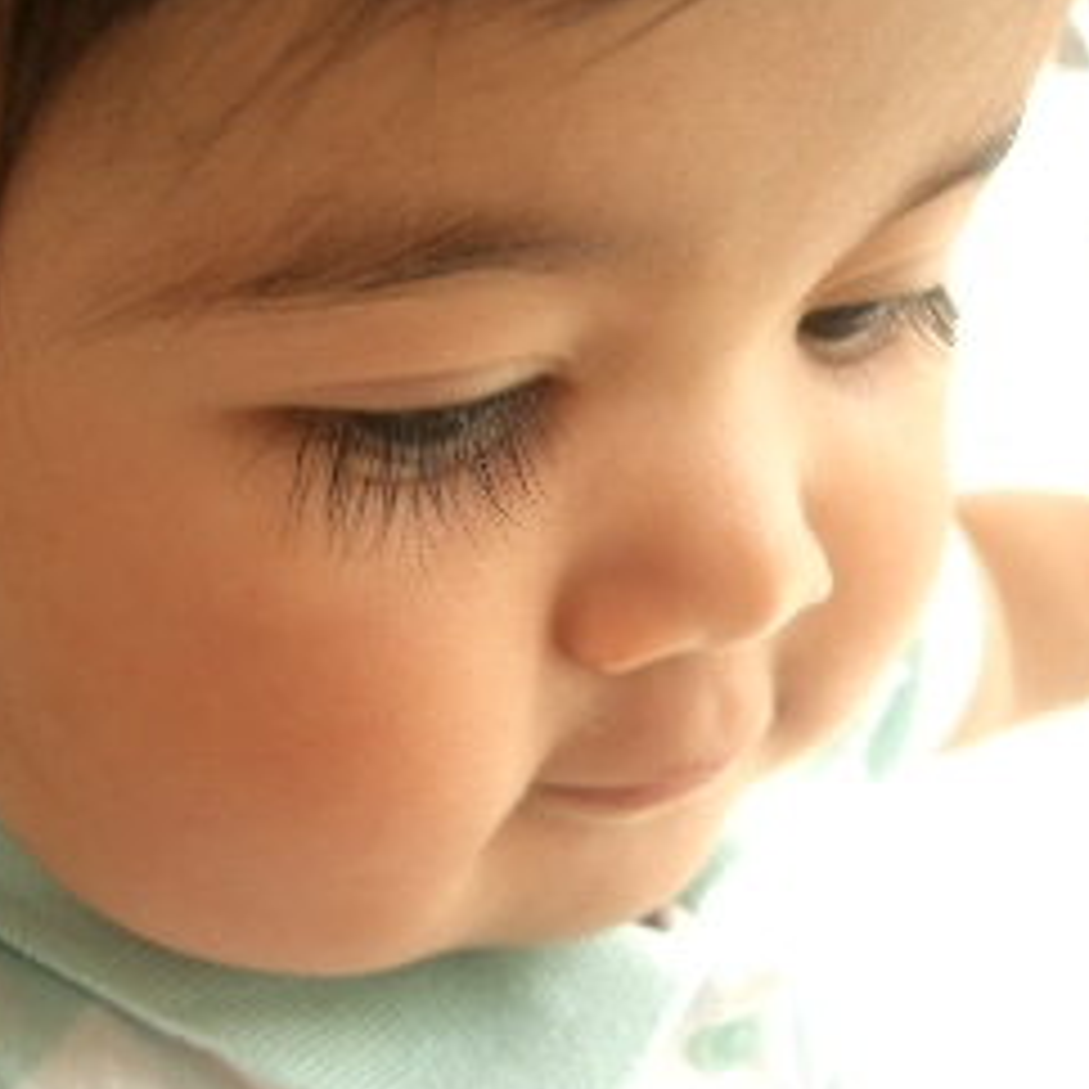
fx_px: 1602
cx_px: 508
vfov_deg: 37.5
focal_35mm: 45
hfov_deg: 37.5
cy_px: 513
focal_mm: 5.8
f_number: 2.6
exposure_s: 1/60
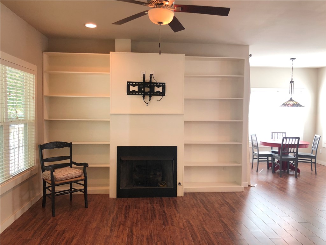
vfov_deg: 49.7
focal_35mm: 28
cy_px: 122
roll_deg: -0.8
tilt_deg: -1.2
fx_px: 264
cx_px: 163
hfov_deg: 63.4
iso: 25
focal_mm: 4
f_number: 1.8
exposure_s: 1/30
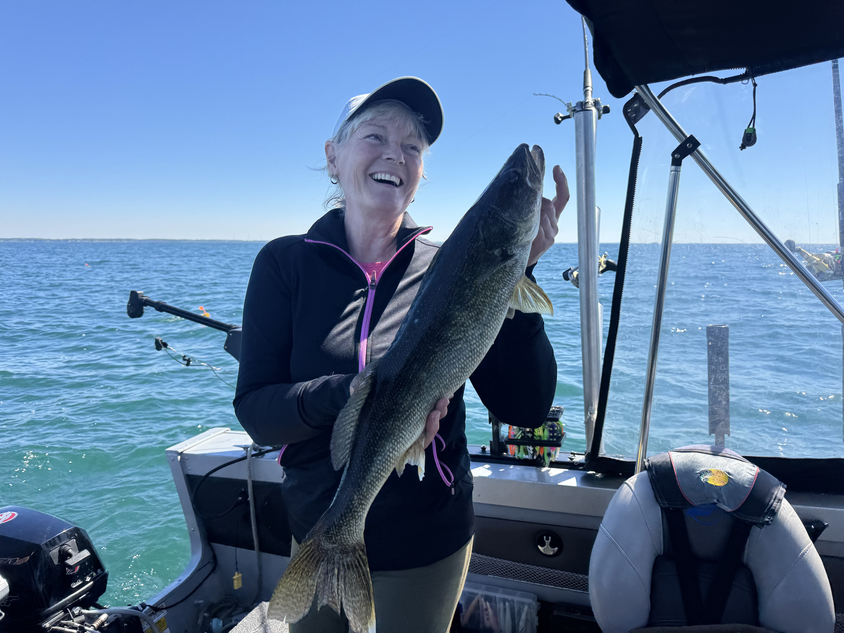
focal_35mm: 24
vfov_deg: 56.8
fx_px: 585
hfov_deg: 71.6
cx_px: 422
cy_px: 316
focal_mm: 6.76
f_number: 1.78
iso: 80
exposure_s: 1/3096
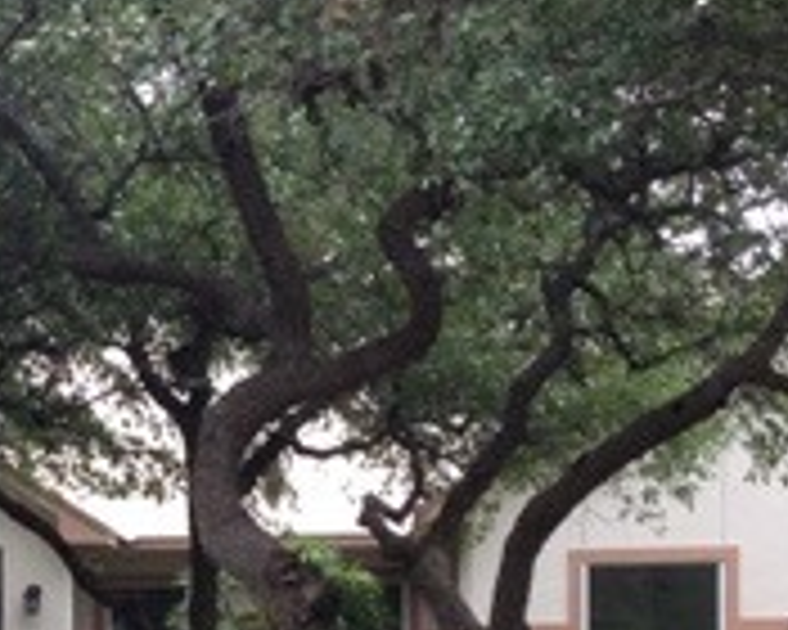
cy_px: 752
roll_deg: +2.0
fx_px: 2752
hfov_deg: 16.0
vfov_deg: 12.8
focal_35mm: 118
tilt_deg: -2.5
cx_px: 23
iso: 50
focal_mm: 4.12
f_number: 2.4
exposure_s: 1/229
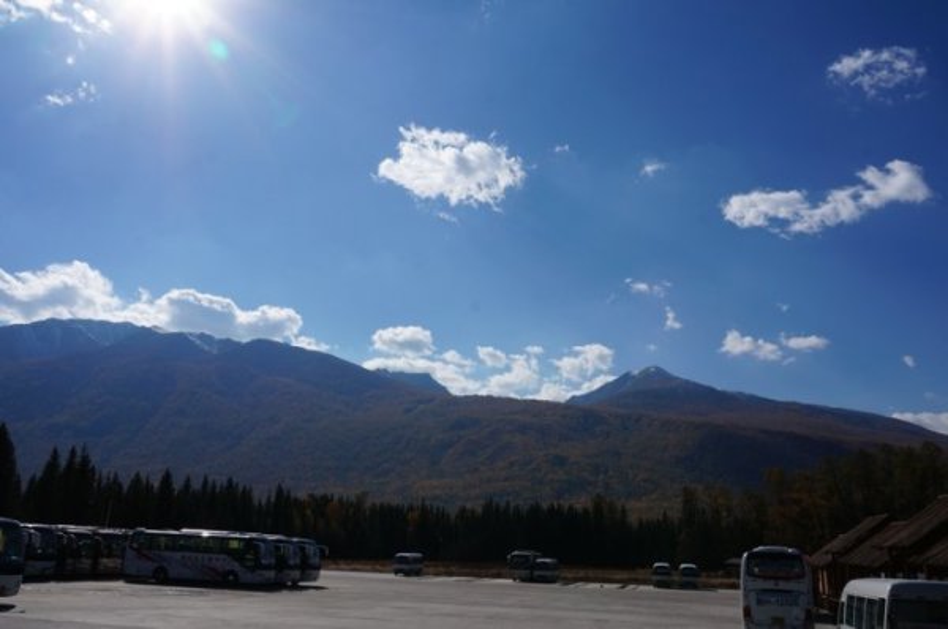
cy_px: 314
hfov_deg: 59.6
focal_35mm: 32
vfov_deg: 41.6
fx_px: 828
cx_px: 474
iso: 100
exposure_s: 1/400
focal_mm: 21
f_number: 13
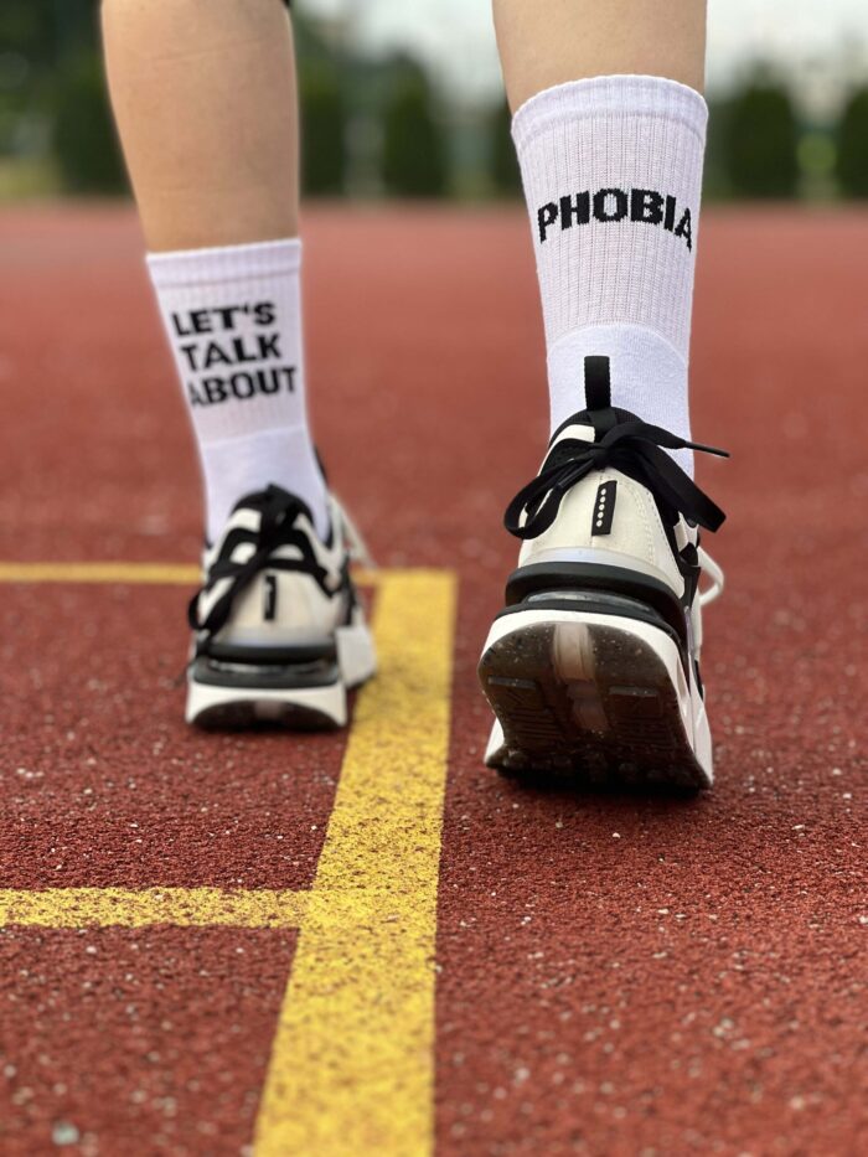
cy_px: 578
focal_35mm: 77
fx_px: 2574
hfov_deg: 19.1
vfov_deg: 25.3
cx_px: 434
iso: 50
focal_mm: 9
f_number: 2.8
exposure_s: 1/121
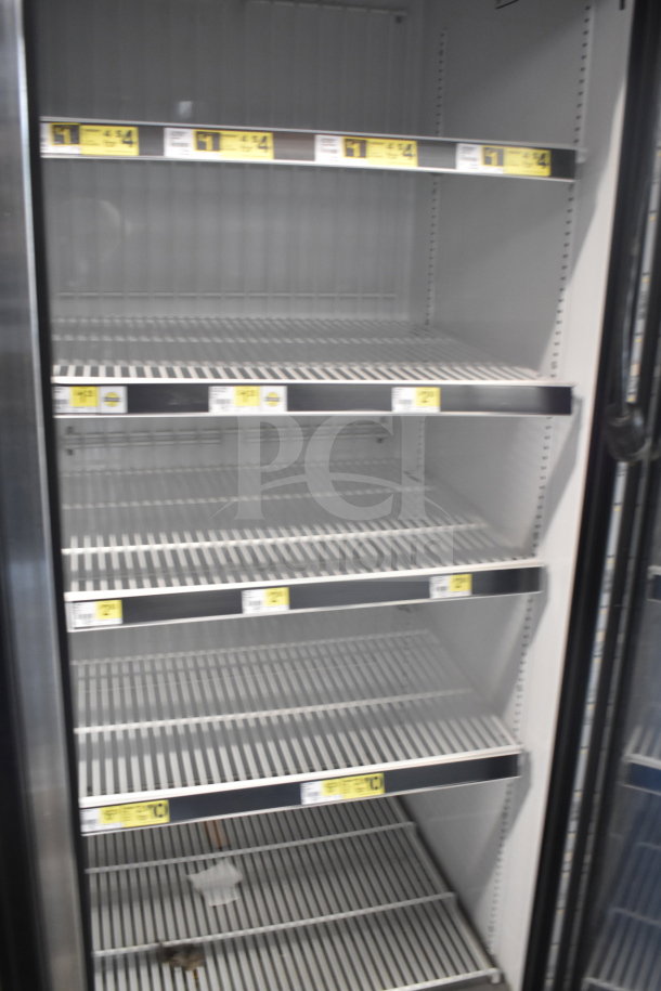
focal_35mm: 33
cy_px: 496
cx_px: 330
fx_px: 909
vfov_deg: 57.2
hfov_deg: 40.0
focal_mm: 22
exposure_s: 1/30
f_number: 3.8
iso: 1600
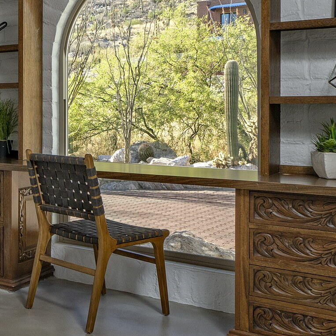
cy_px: 107
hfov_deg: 28.0
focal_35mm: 50
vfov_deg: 33.7
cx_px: -103
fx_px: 549
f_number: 11
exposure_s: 1/50
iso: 200
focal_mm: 16
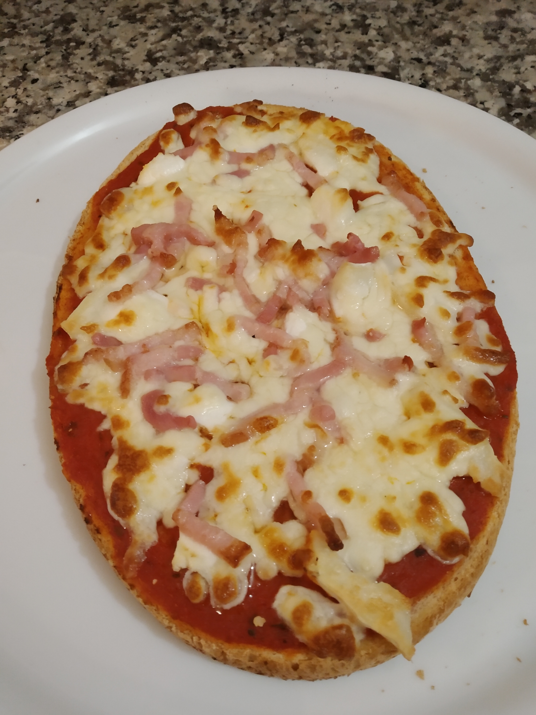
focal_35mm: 26
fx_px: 537
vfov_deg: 67.3
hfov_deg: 53.1
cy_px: 358
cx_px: 268
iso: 640
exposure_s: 1/17
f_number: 2.2
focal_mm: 3.82
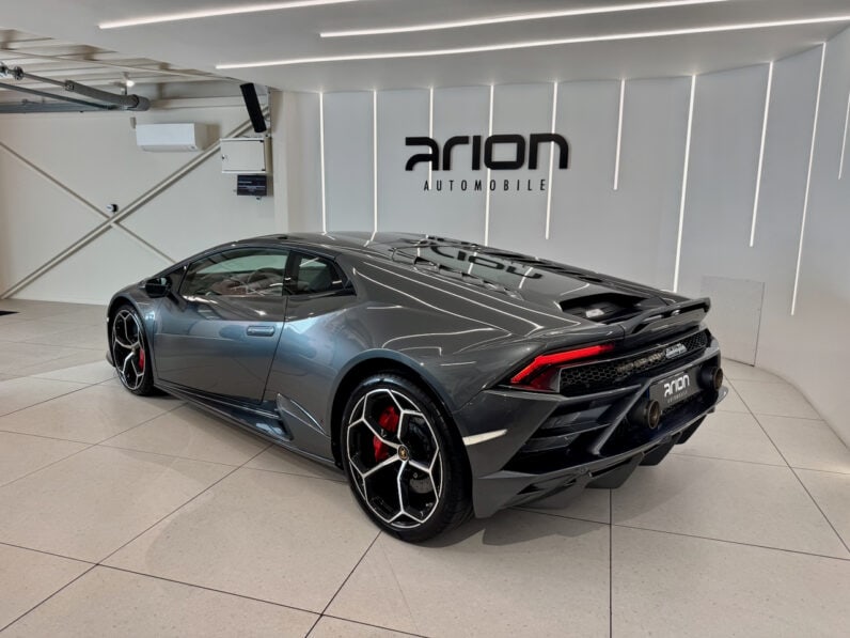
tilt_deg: -9.4
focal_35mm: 24
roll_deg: -0.3
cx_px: 425
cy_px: 319
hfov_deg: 71.6
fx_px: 589
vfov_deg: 56.8
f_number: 1.78
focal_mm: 6.76
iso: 100
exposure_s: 1/100
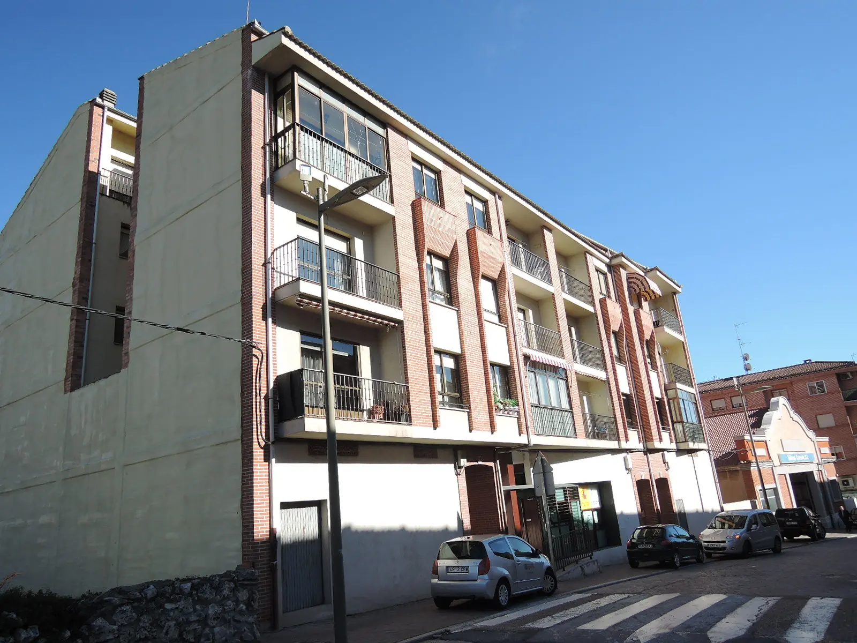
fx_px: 594
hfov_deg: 71.6
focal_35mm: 24
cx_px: 428
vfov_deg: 56.8
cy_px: 322
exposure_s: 1/800
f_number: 2.8
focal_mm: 5.1
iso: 80
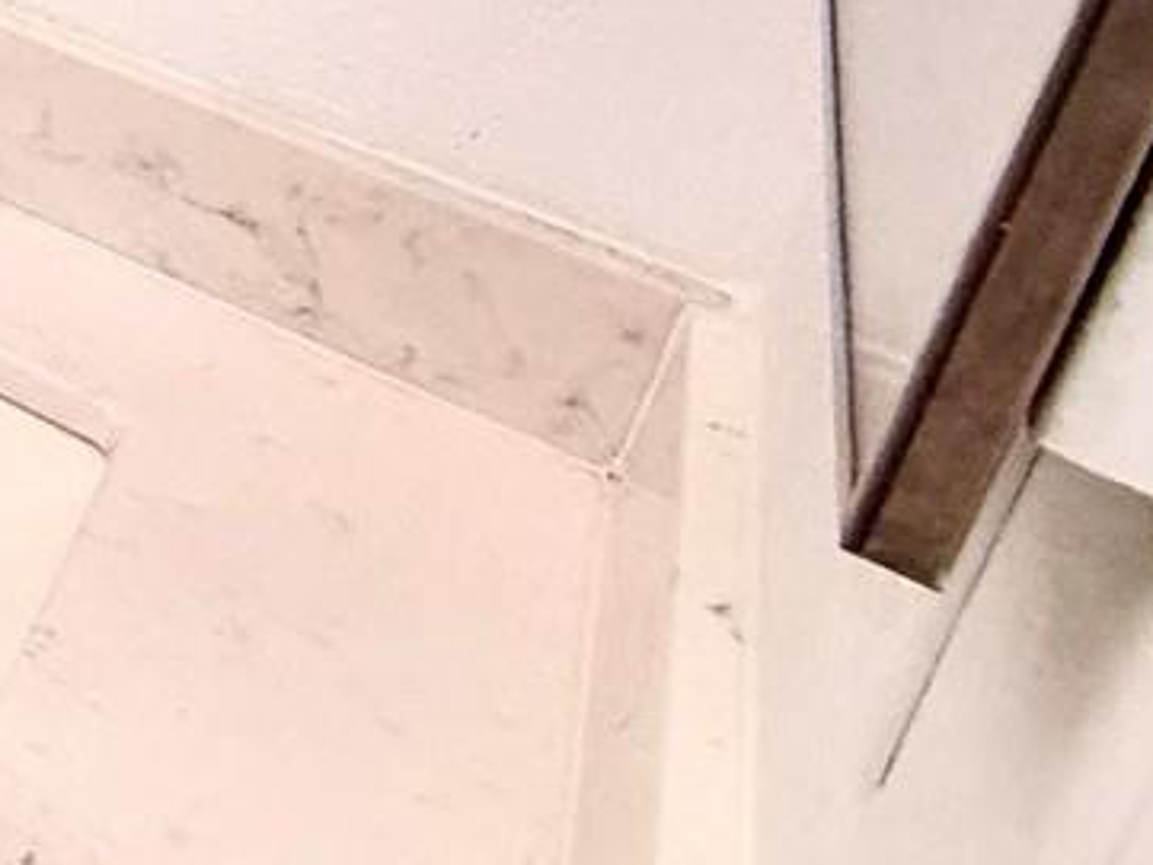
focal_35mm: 62
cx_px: -1364
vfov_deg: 18.9
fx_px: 2066
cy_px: -642
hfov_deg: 17.2
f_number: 2.2
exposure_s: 1/120
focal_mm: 2.22
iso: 160
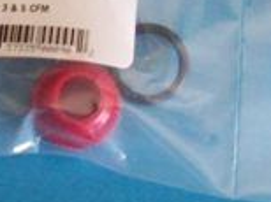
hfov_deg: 12.7
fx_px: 1204
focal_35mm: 154
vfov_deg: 9.6
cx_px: 16
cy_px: 18
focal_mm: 6.2
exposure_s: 1/45
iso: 200
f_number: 2.8
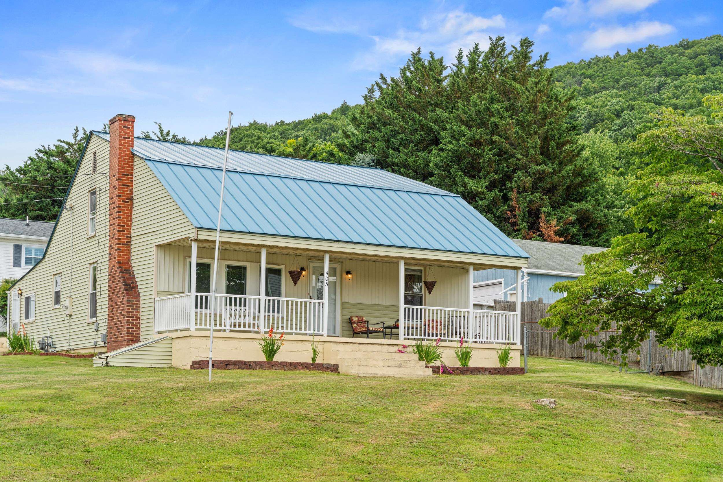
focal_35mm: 58
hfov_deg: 34.5
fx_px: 1163
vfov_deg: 23.4
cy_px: 241
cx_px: 362
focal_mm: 57.9
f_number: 8
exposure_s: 1/250
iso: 400
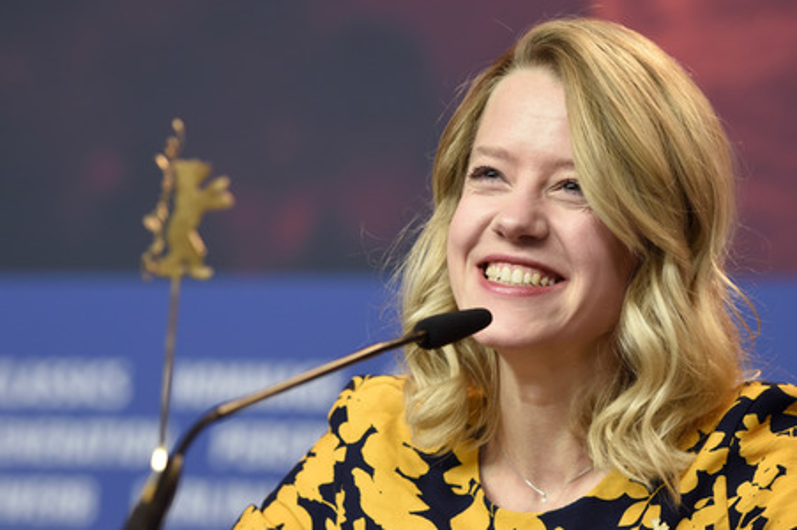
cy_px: 265
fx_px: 4314
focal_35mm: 195
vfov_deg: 7.0
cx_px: 398
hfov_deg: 10.6
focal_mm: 130
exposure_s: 1/250
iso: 640
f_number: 3.2
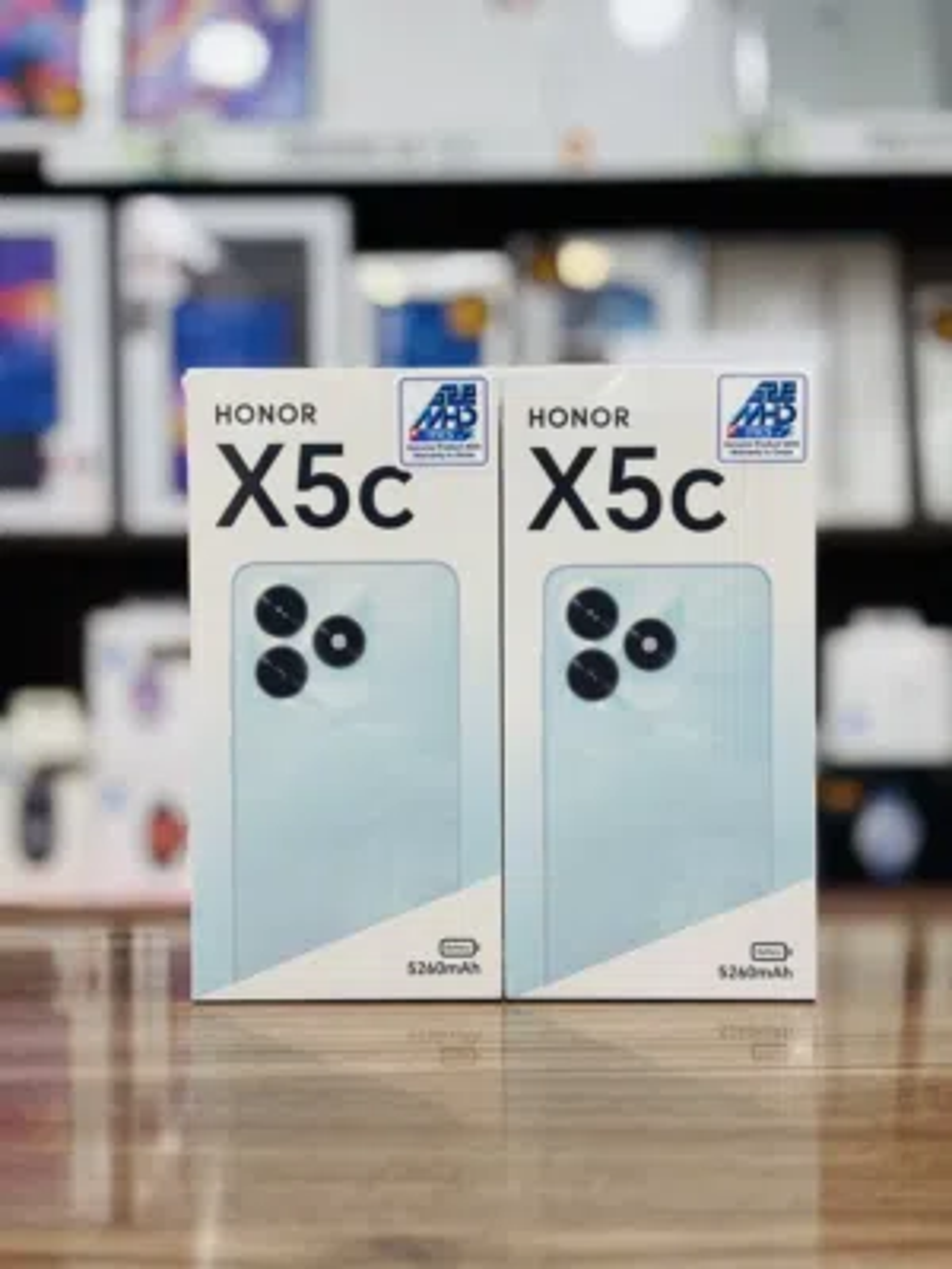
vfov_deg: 36.8
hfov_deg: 28.0
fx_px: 1907
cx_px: 476
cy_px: 634
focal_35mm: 52
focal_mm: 5.96
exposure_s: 1/100
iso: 50
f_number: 1.6
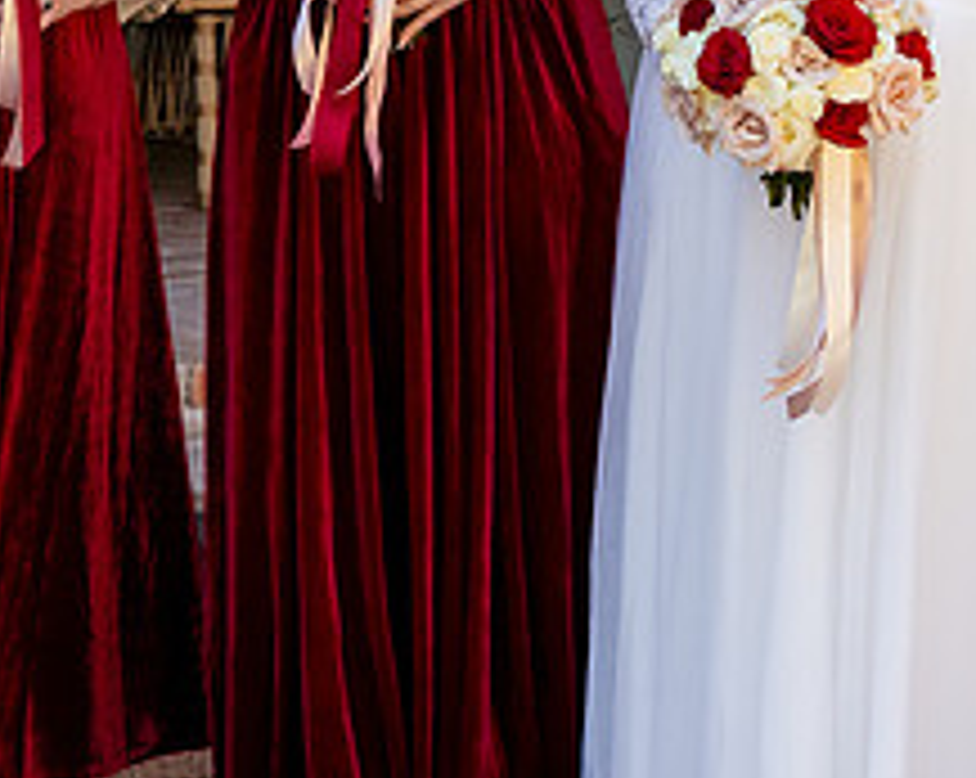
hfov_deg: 9.2
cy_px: 117
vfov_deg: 7.4
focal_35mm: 208
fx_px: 6000
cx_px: 993
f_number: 7.1
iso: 500
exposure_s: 1/250
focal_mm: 70
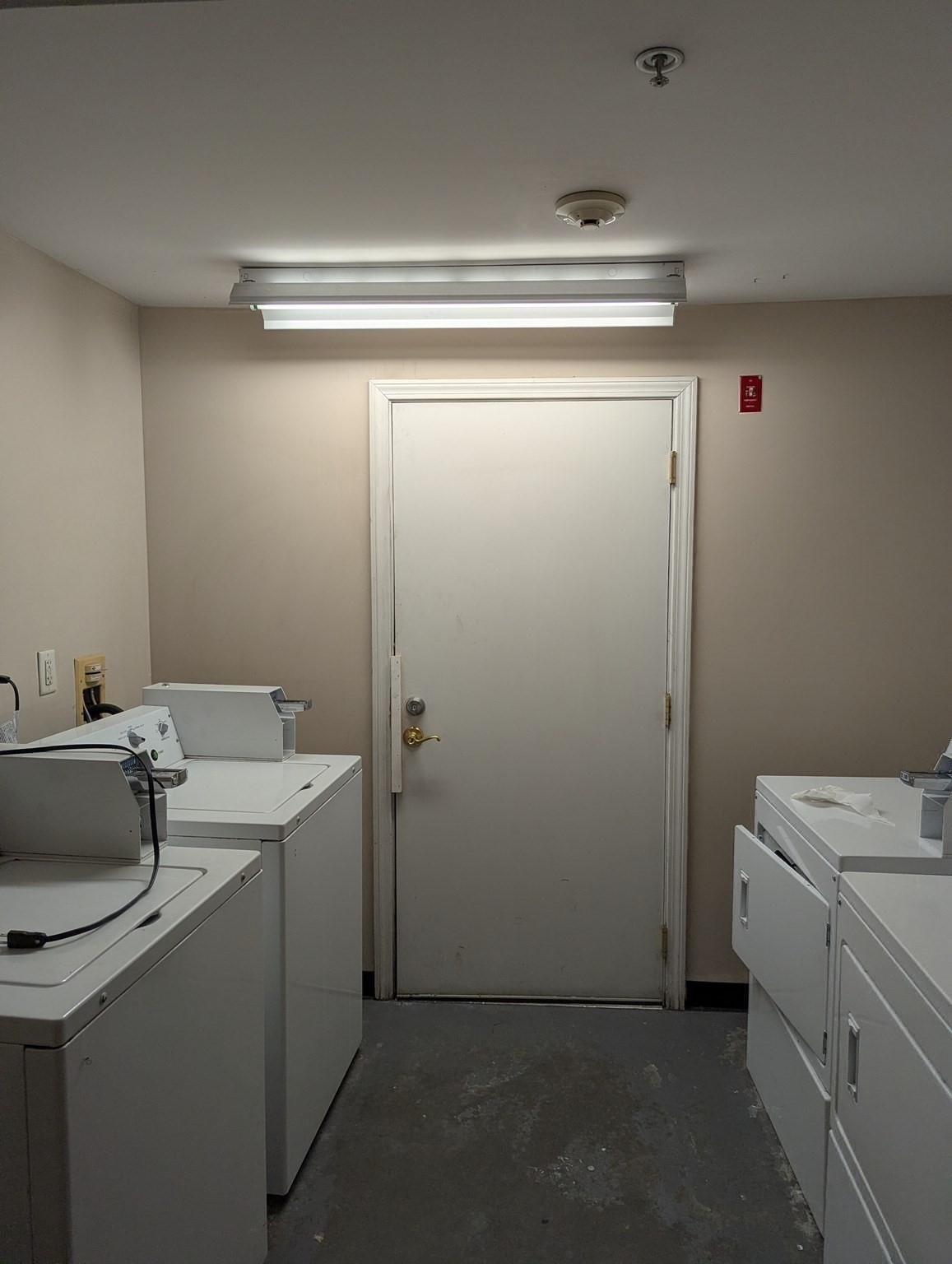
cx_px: 476
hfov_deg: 56.9
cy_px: 632
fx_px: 878
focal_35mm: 24
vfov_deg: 71.5
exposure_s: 1/152
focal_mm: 6.81
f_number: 1.85
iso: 40
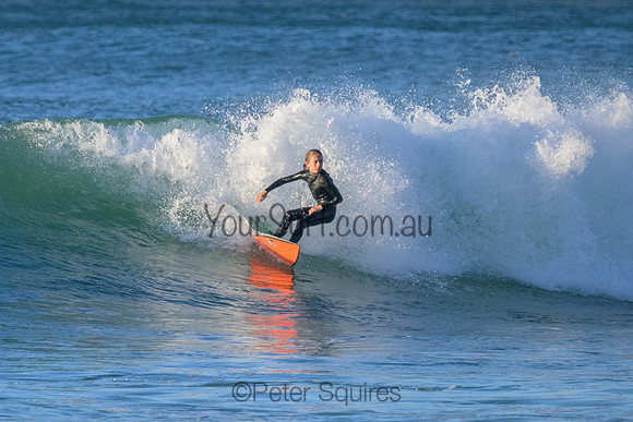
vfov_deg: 1.3
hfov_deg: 1.9
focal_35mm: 1092
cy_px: 212
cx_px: 201
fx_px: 19201
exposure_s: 1/2000
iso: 4500
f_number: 11
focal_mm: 800
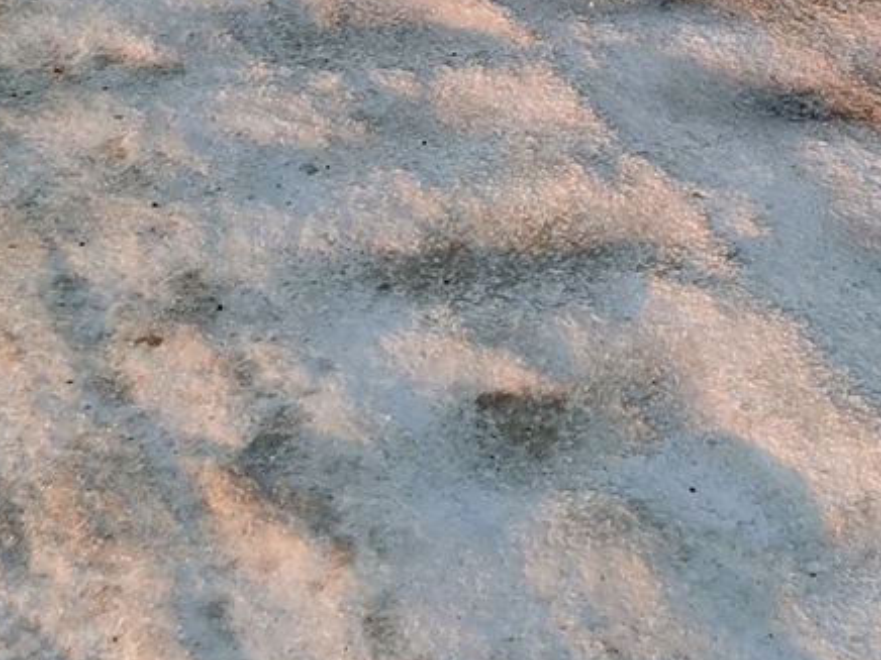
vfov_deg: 12.9
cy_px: -674
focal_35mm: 99
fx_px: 2520
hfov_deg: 18.6
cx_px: 1091
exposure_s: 1/485
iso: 50
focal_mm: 5.56
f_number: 1.6
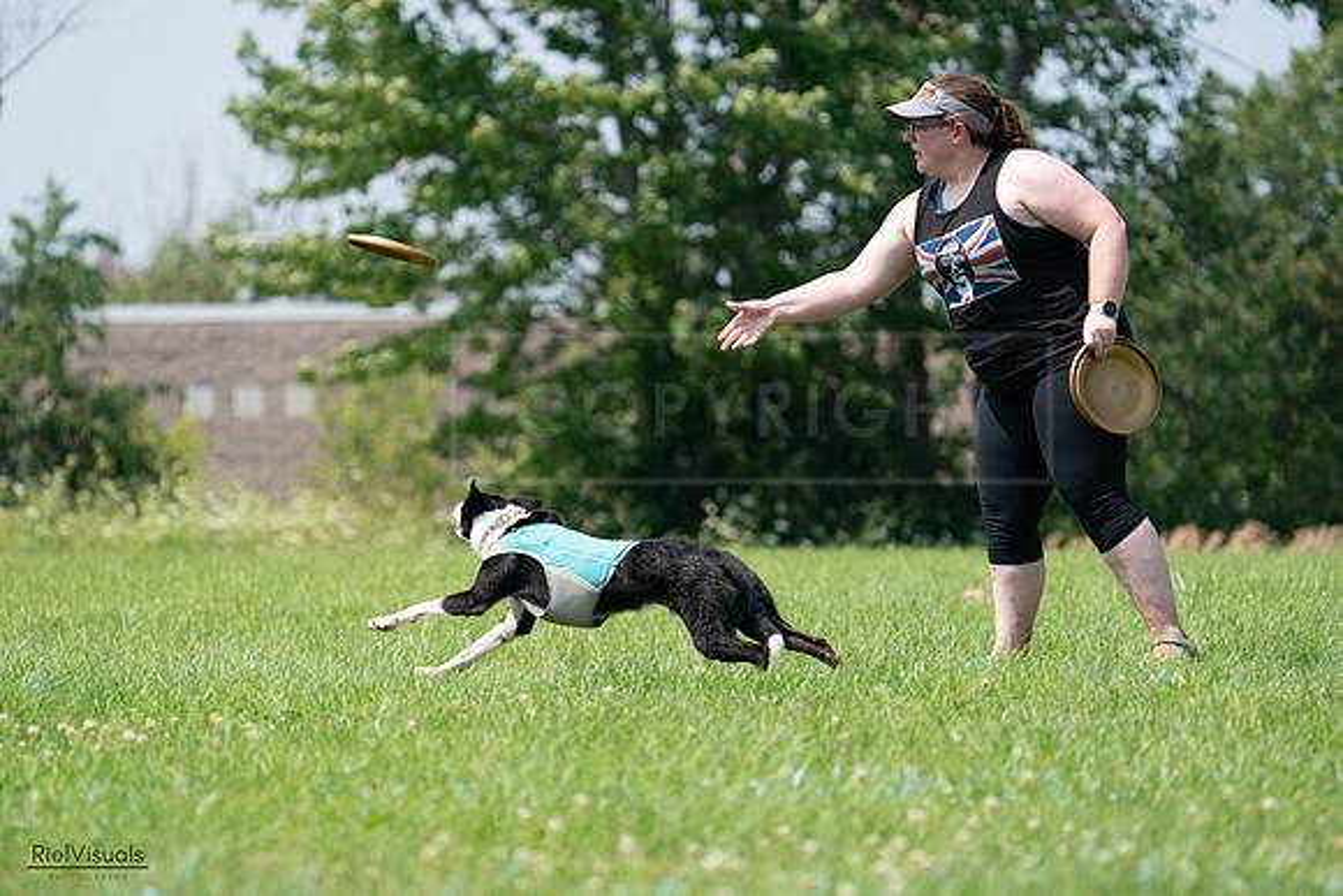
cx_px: 672
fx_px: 10000
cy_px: 448
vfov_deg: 5.1
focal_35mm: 268
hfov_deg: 7.7
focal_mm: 268
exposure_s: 1/4000
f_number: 5.6
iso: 1250
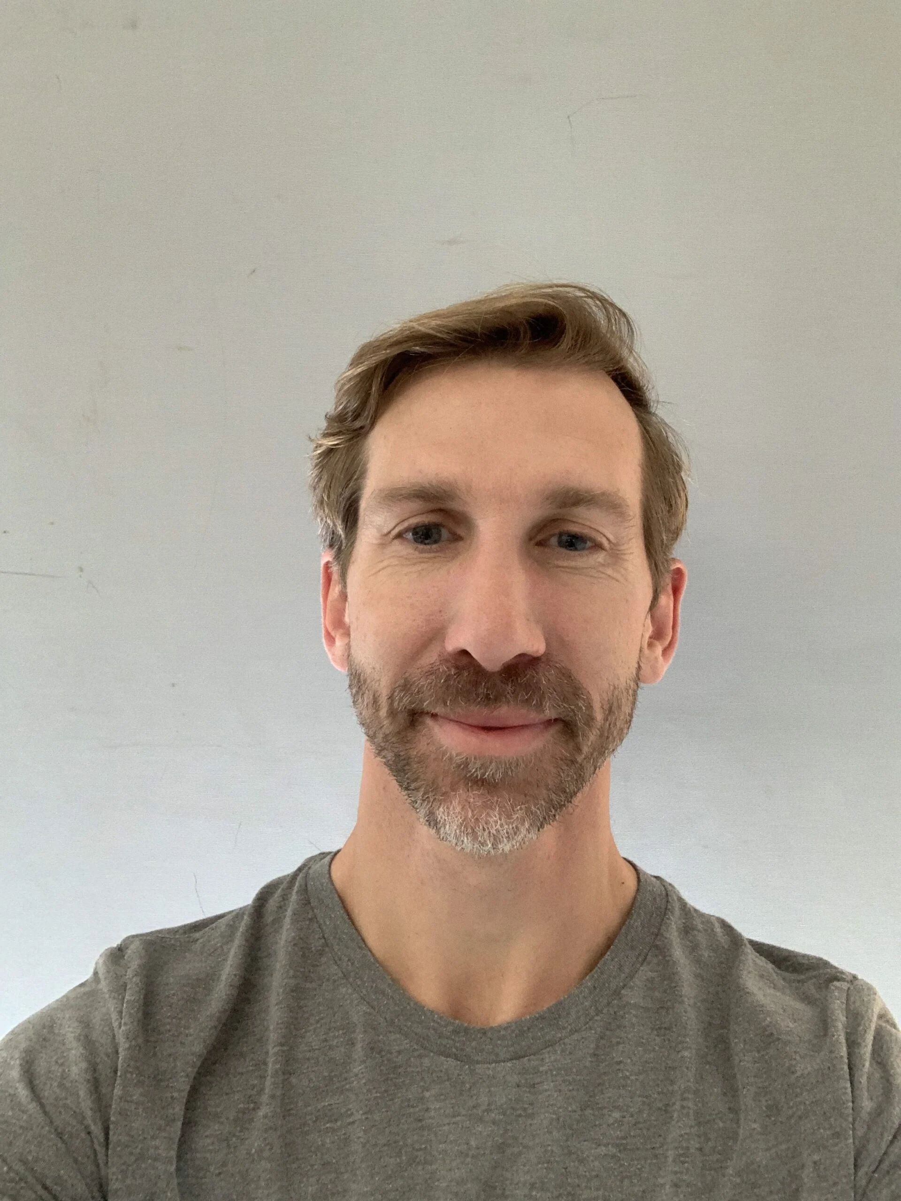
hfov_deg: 44.2
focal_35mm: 32
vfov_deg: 56.8
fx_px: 1111
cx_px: 450
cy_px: 600
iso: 250
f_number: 2.2
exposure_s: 1/60
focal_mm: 2.87
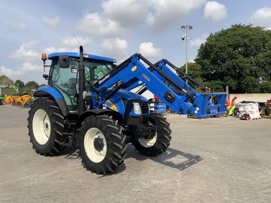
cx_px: 136
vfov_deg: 48.2
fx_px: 227
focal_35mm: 29
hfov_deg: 61.7
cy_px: 102
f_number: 1.8
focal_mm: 3
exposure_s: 1/2320
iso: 16
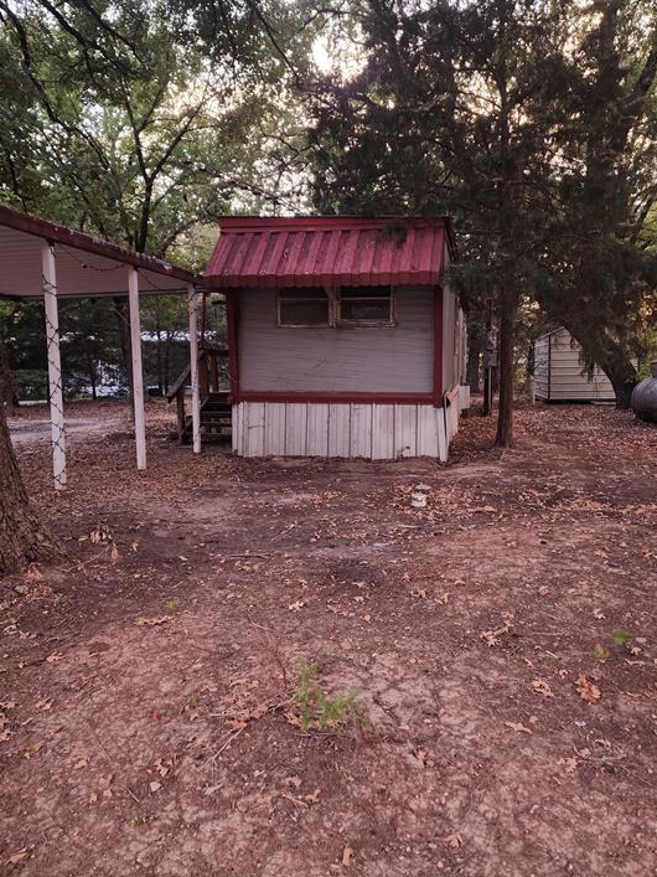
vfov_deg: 69.3
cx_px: 356
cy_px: 409
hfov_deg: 54.8
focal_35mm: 25
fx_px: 633
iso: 640
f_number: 1.8
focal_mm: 6.4
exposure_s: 1/24
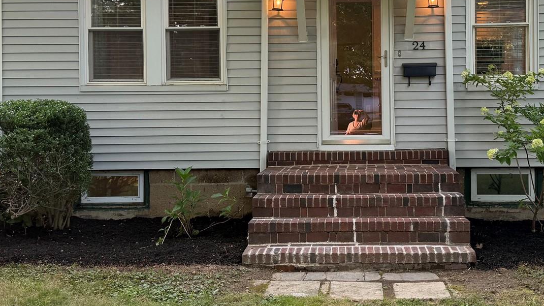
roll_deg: +1.3
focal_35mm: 50
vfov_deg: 23.9
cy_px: 115
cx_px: 331
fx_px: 721
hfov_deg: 41.1
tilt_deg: -0.9
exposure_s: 1/185
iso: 80
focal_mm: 6.76
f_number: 1.78
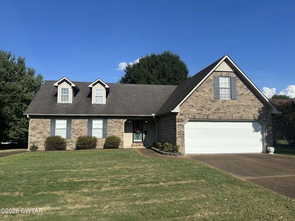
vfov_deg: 56.8
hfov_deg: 71.6
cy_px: 110
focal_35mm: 24
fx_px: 205
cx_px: 148
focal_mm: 6.86
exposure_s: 1/5848
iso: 80
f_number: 1.78
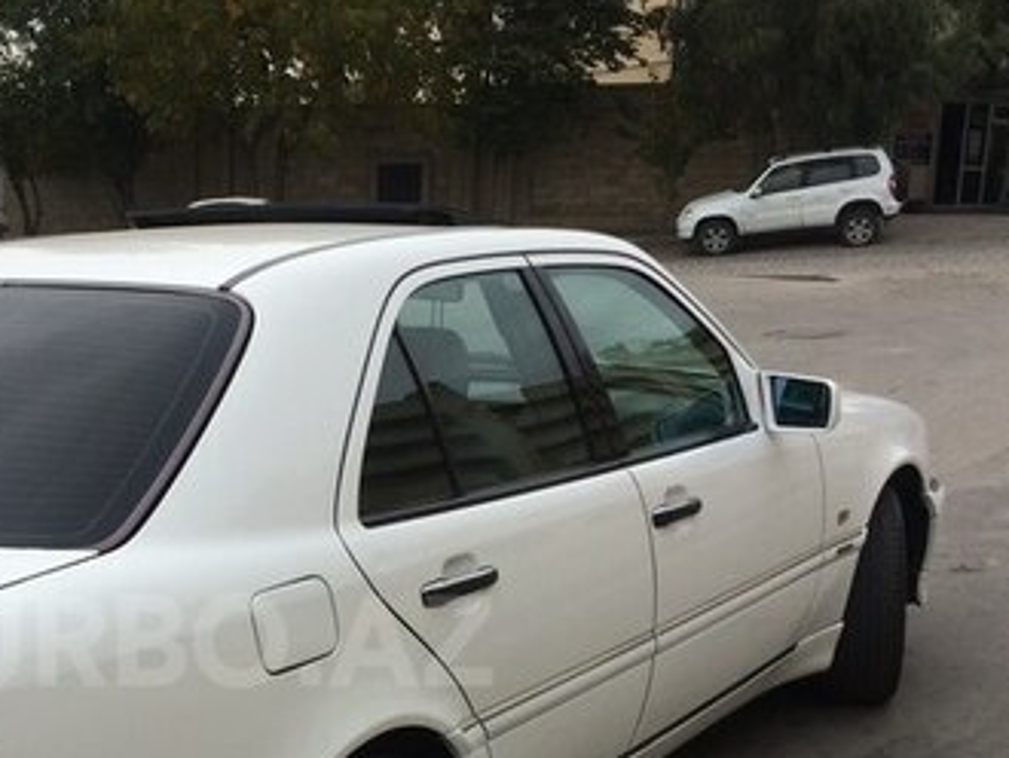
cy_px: 640
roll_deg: -0.4
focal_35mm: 58
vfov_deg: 24.7
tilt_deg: -15.6
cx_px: 180
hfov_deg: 32.2
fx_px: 1692
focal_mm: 4.15
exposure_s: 1/1368
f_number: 2.2
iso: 32
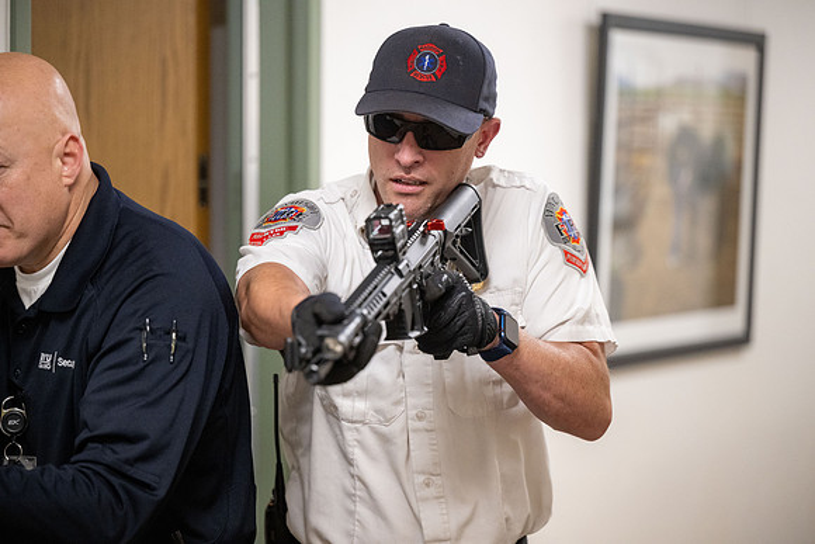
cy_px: 272
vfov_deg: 11.0
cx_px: 408
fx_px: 2830
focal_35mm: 125
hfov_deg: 16.4
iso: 2500
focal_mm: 125
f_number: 2.8
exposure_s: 1/640
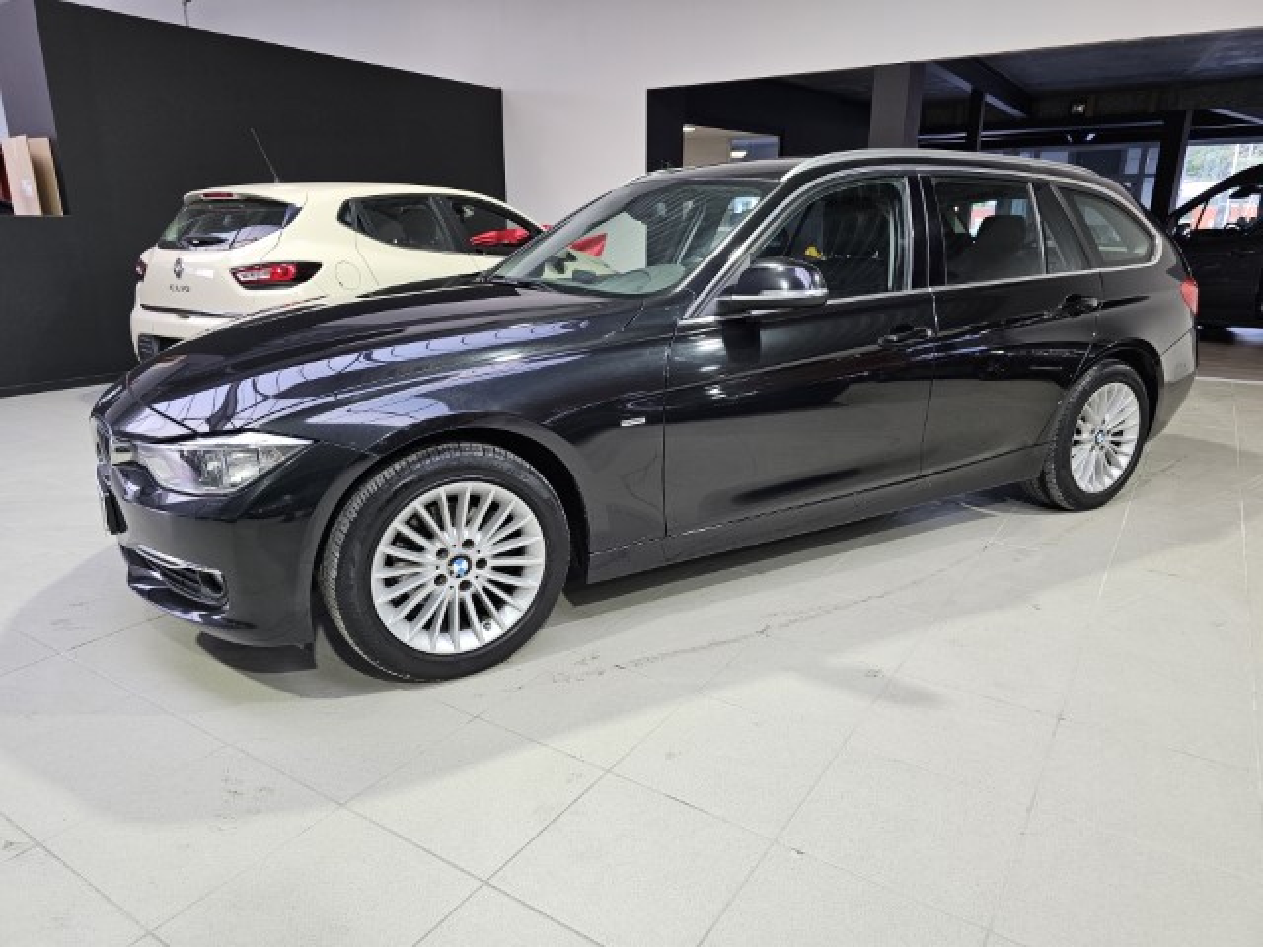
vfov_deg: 58.9
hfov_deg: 73.9
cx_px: 632
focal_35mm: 23
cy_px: 474
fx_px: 839
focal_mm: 6.3
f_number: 1.7
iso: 250
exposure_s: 1/180
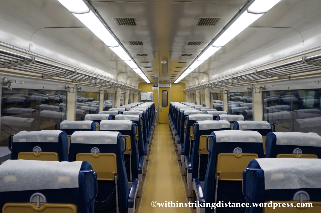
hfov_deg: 67.4
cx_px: 160
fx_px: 240
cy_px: 106
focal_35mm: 27
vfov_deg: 47.8
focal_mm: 18
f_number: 4
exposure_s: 1/160
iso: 1250
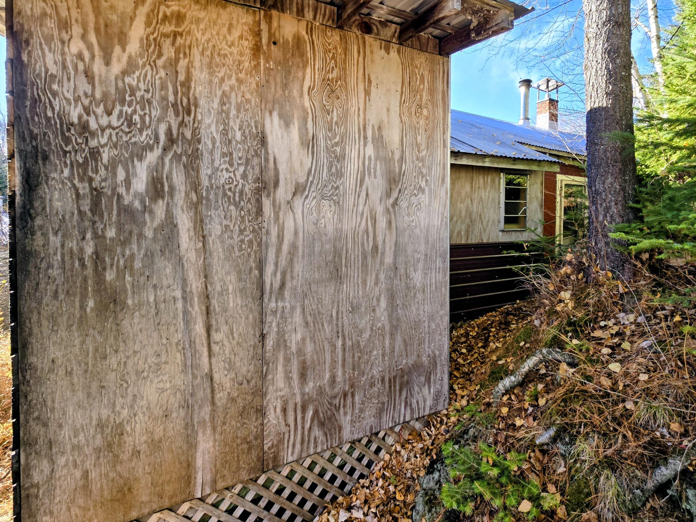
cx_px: 400
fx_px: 322
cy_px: 215
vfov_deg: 77.4
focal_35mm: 16
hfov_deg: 93.8
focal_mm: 2.2
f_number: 2.2
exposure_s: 1/315
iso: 50
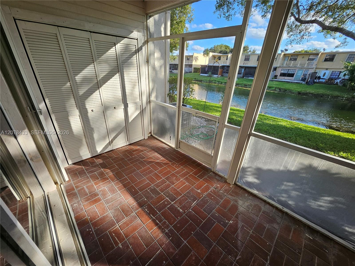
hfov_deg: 106.2
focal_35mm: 13
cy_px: 133
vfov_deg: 89.9
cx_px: 178
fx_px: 133
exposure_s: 1/176
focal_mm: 1.74
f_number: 2.2
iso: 32
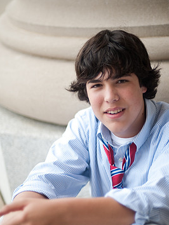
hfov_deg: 24.1
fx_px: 397
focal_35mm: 61
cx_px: 84
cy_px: 132
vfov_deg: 31.6
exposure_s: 1/1250
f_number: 1.4
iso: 320
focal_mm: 50
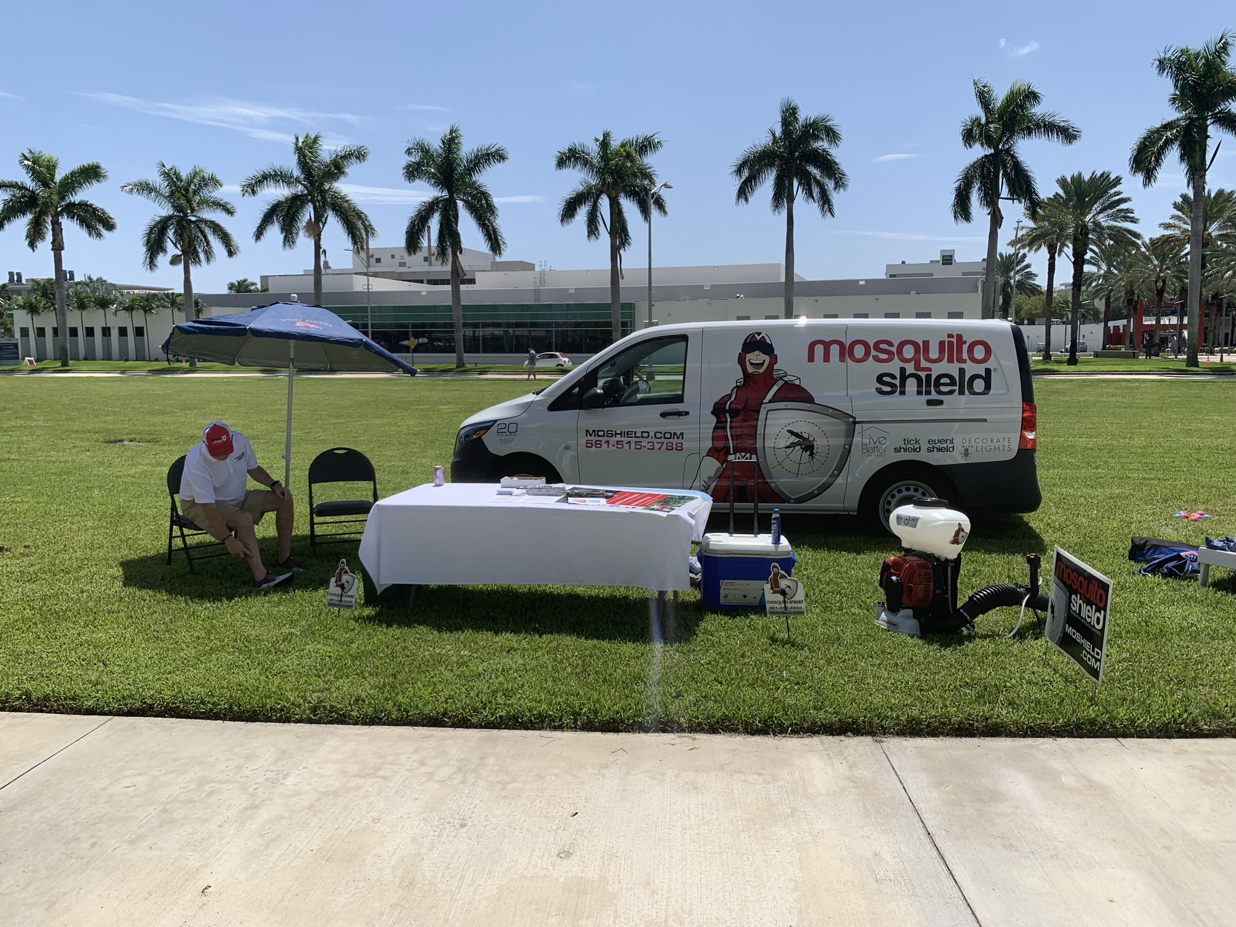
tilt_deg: -4.9
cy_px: 464
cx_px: 618
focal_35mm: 26
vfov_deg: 53.1
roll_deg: -2.3
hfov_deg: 67.3
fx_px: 928
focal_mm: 4.25
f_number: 1.8
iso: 25
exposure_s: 1/3521
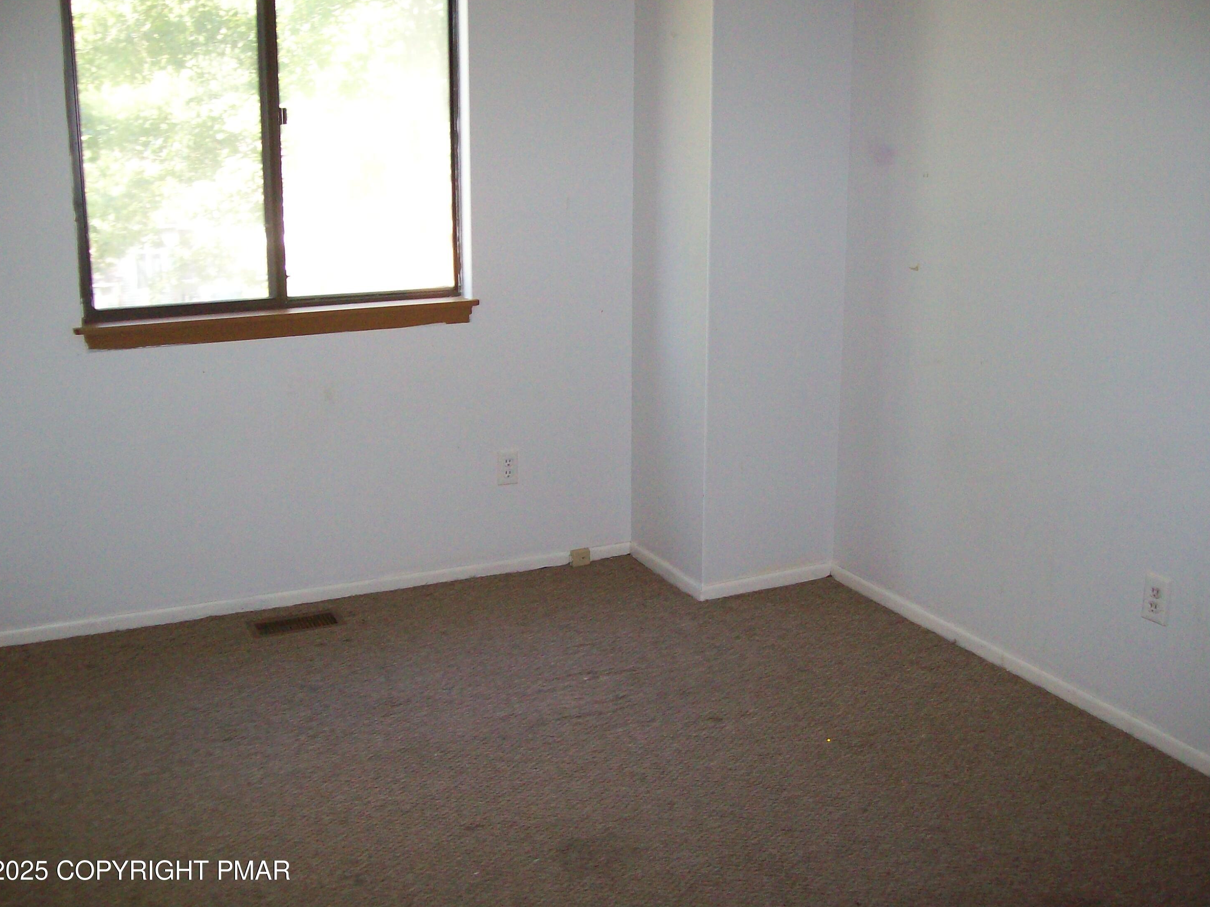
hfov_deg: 50.1
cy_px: 447
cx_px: 591
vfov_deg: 38.7
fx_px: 1293
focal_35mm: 37
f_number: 2.7
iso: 200
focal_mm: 6
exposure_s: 1/64
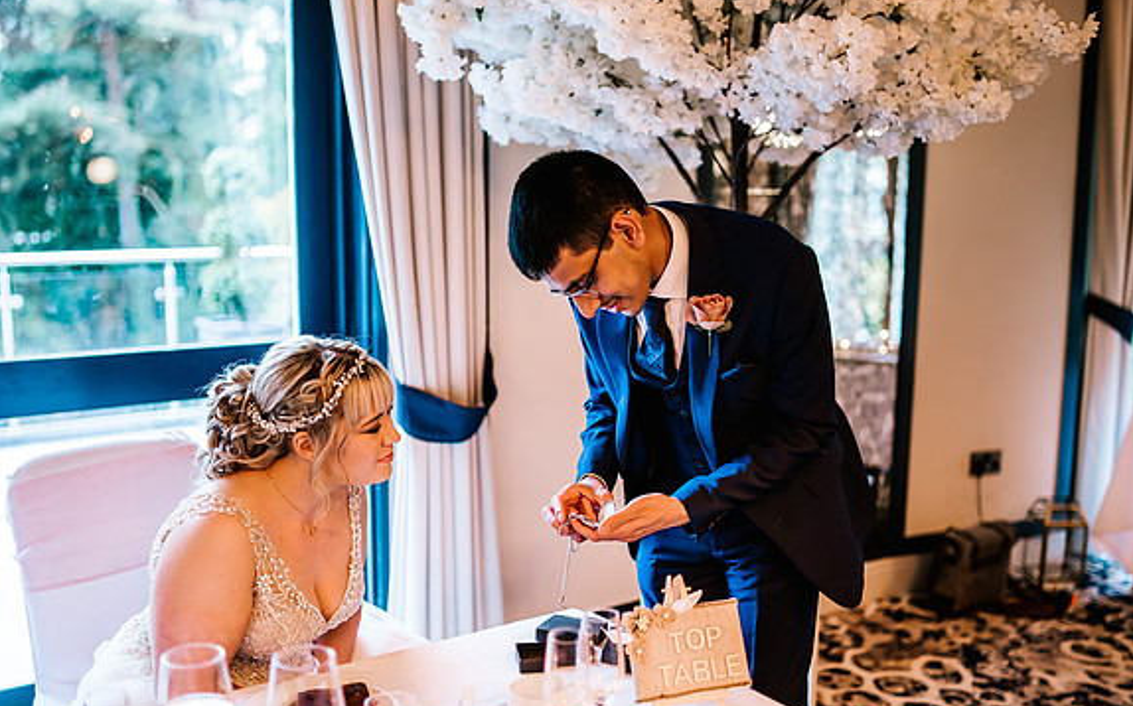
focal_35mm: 37
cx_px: 570
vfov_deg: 34.4
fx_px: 1142
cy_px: 372
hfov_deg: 52.8
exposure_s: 1/250
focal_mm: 35
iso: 1000
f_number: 1.4
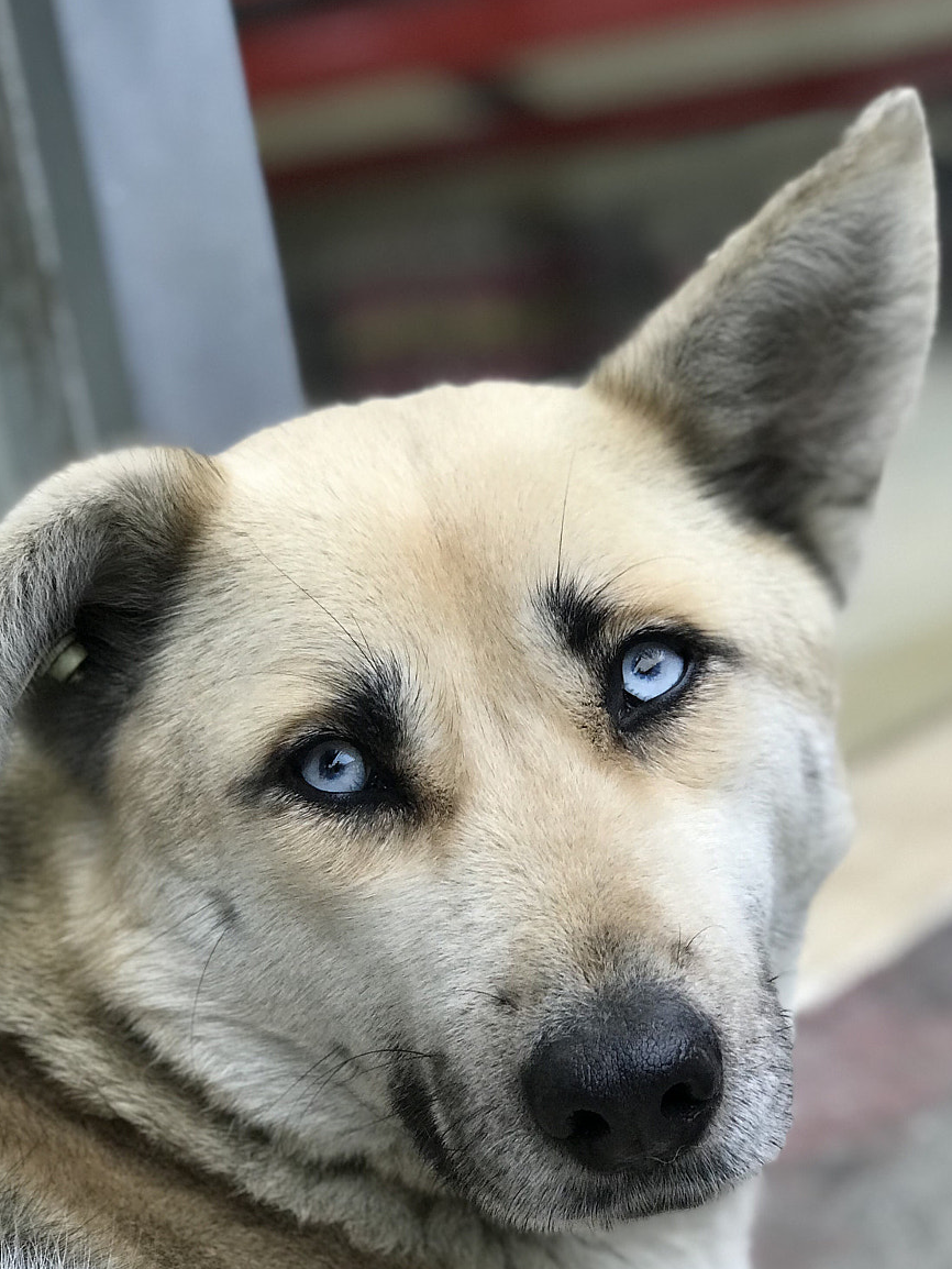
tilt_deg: -12.3
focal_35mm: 79
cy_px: 751
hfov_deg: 18.7
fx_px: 2896
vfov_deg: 24.7
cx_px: 525
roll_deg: +10.0
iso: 40
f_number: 2.8
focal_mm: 6.6
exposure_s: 1/50
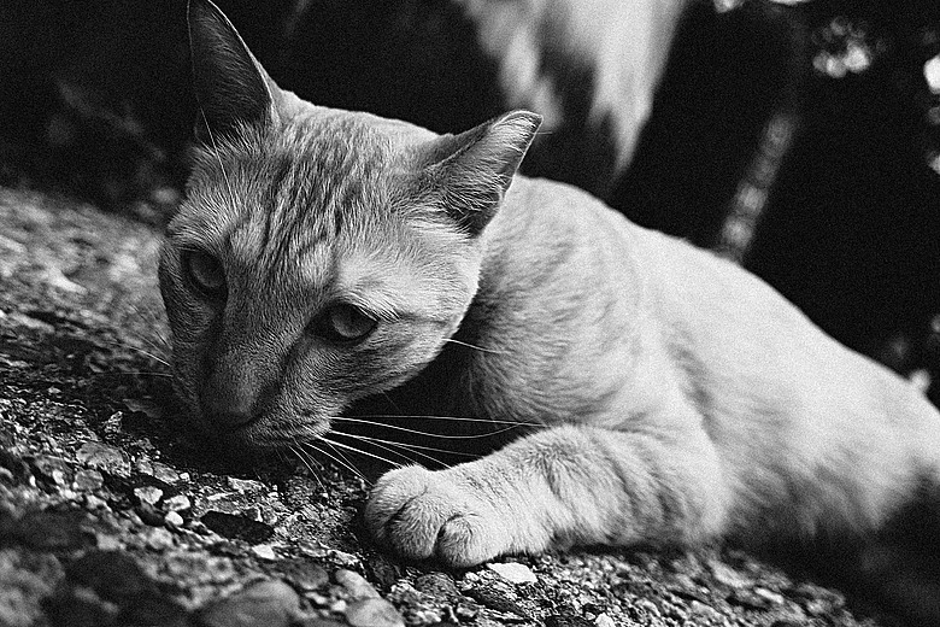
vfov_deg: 46.4
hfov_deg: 65.5
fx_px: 731
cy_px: 314
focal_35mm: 28
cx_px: 470
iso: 1000
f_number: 2.8
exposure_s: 1/200
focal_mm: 18.3
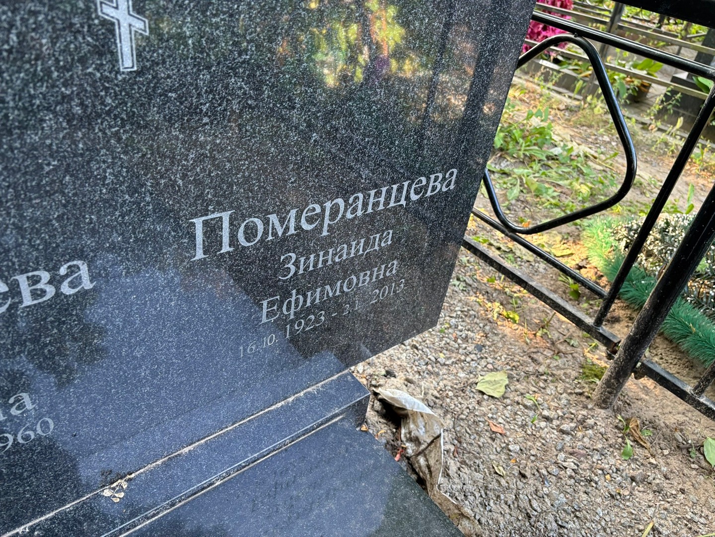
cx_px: 358
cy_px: 268
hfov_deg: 67.3
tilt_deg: -34.0
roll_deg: -7.9
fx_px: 537
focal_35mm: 26
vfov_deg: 53.1
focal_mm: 5.96
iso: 125
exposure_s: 1/92
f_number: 1.6
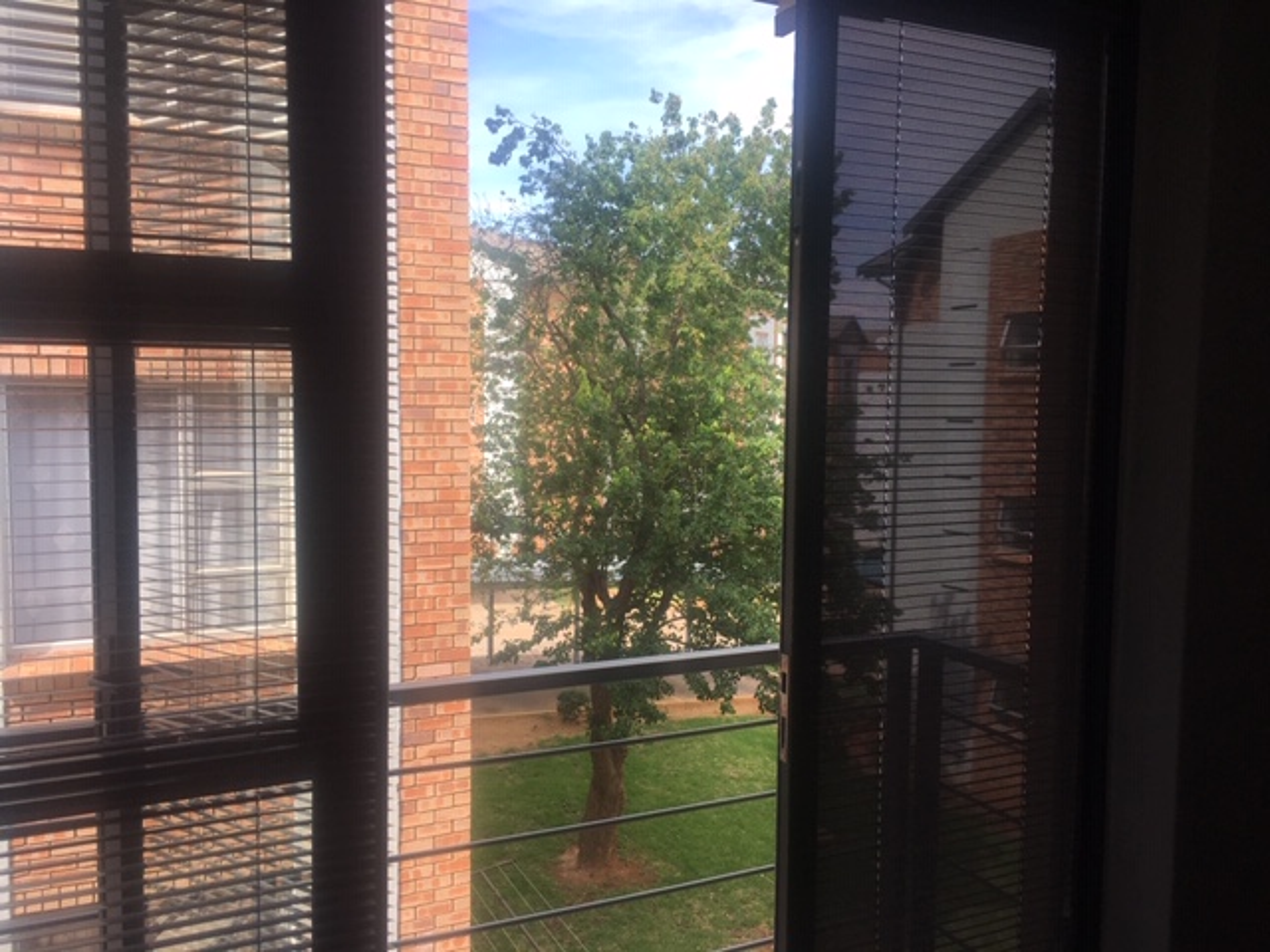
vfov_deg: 48.2
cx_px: 635
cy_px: 476
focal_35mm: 29
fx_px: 1064
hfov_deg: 61.7
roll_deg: -0.1
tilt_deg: -4.2
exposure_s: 1/450
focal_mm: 4.15
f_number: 2.2
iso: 25
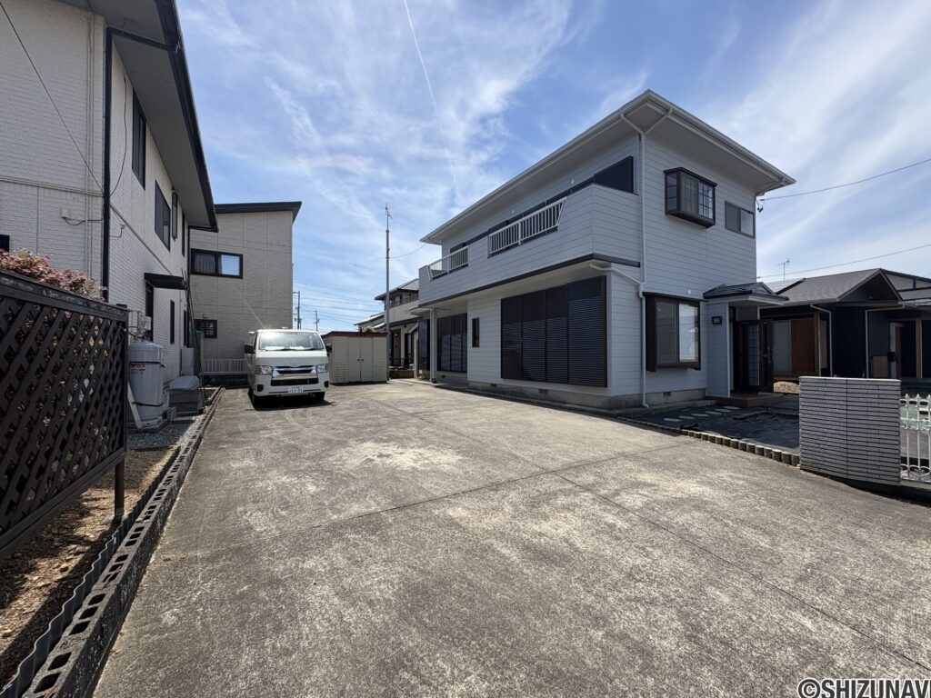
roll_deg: +0.1
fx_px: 377
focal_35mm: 14
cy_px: 349
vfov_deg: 85.7
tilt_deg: +0.9
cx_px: 466
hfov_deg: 102.1
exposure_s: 1/1748
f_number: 2.2
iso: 50
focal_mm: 2.22
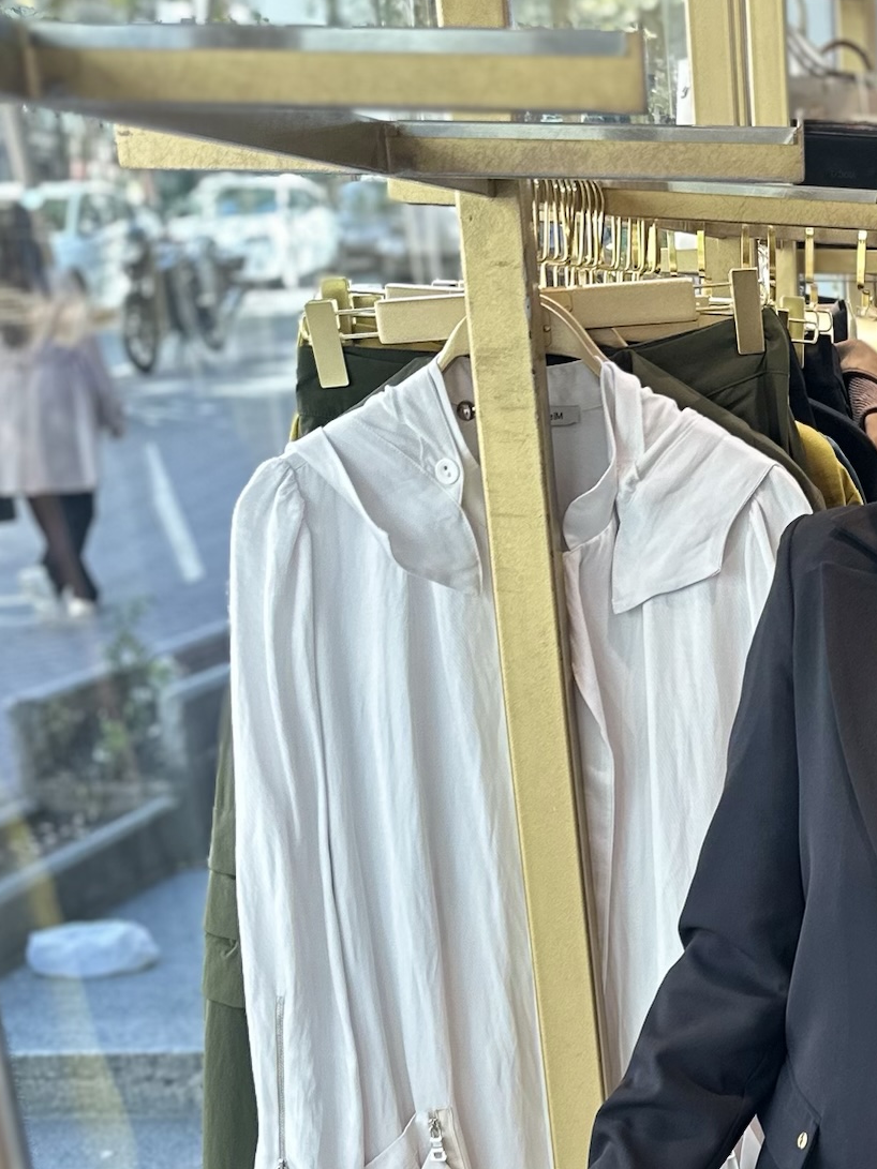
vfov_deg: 27.1
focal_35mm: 66
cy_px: 1269
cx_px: 1172
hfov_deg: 20.2
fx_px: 2230
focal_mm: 6.86
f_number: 1.78
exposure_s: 1/100
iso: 100
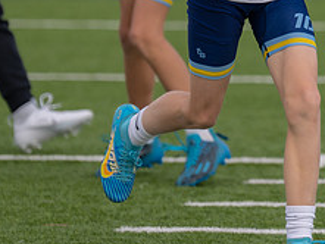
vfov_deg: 2.5
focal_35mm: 585
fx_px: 5495
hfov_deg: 3.4
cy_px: -37
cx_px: 278
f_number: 2.8
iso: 100
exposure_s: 1/1000
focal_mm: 171
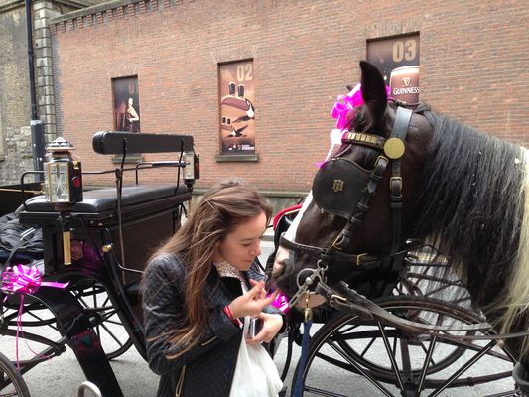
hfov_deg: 55.3
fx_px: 504
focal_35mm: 33
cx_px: 264
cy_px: 198
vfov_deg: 43.0
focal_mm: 4.12
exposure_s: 1/120
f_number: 2.4
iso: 50
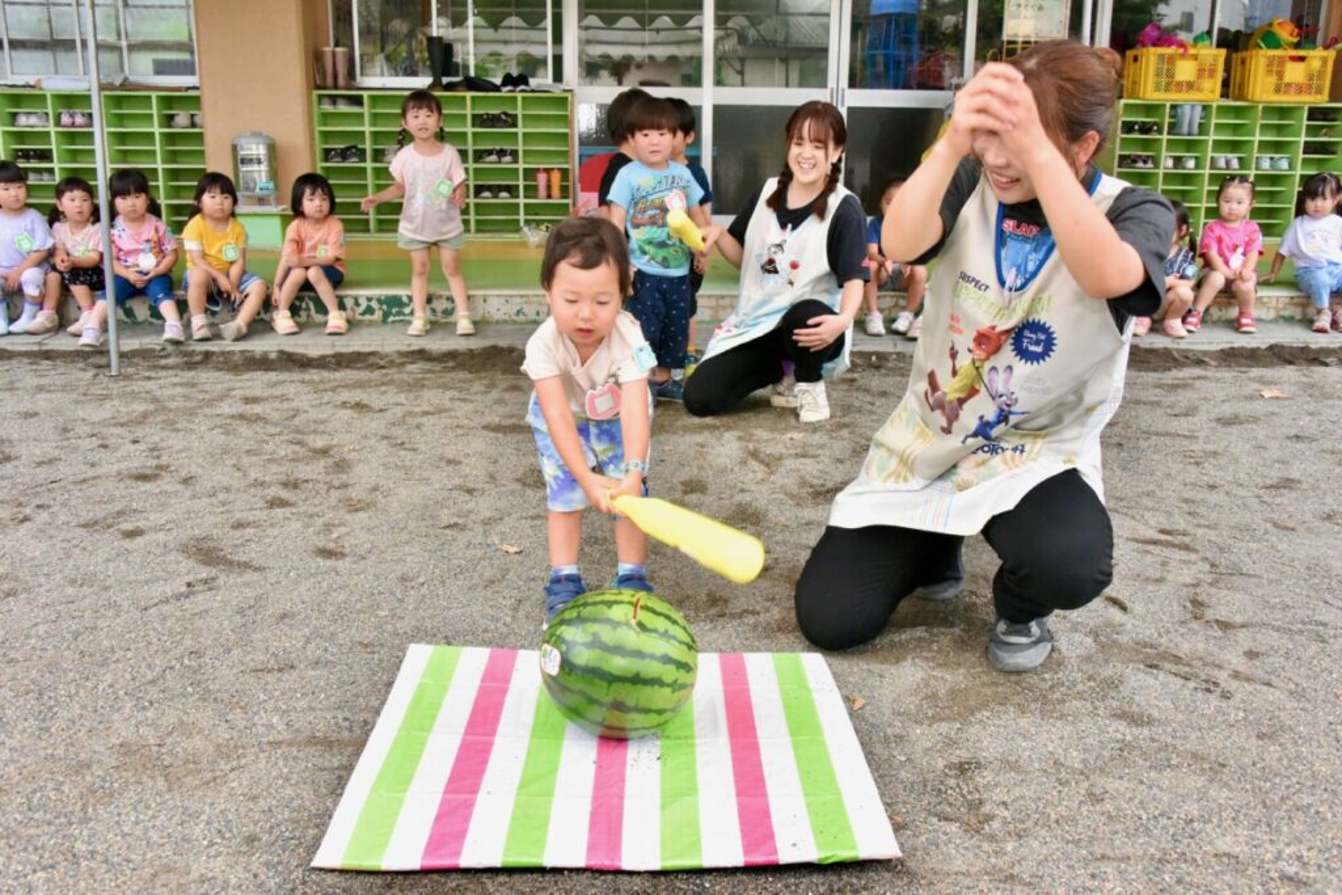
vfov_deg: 38.9
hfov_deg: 55.8
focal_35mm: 34
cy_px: 448
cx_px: 671
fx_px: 1268
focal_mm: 34
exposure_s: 1/500
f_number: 10
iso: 6400
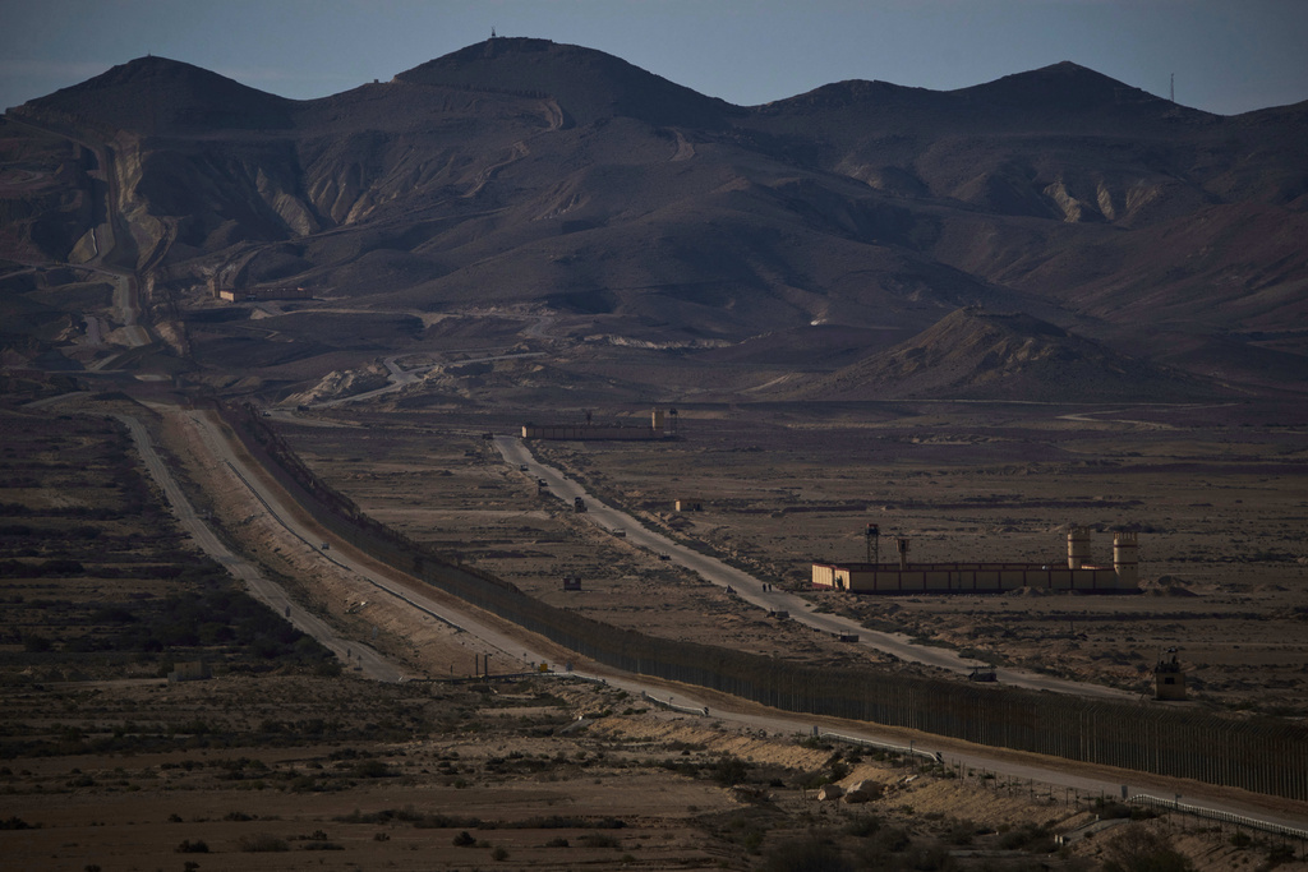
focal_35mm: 379
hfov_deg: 5.4
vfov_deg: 3.6
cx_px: 654
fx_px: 13771
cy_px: 436
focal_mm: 379
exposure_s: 1/8000
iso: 500
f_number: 6.3
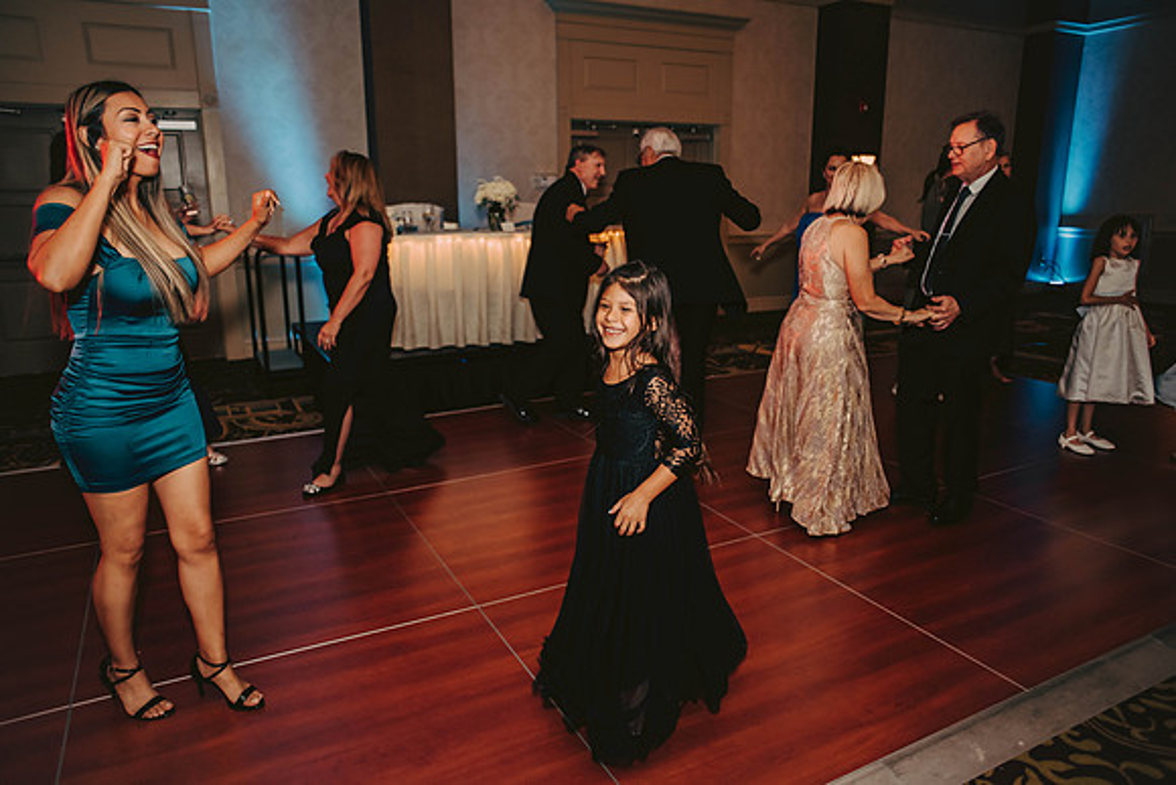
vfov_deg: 53.2
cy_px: 392
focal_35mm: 24
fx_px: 784
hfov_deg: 73.7
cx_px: 588
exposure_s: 1/100
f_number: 2.8
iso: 800
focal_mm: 24
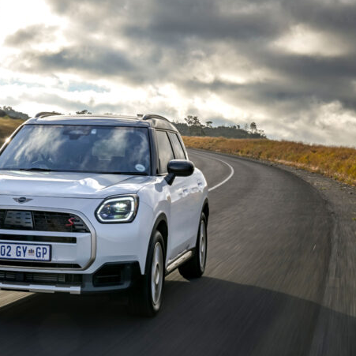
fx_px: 942
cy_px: 193
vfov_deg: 21.4
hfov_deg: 21.2
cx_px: 89
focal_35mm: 81
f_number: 18
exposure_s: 1/13
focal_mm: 56
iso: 64
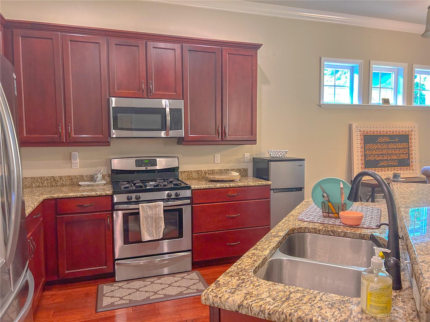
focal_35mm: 26
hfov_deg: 67.3
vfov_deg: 53.1
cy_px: 161
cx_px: 215
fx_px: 323
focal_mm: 5.7
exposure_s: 1/60
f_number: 1.5
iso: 250
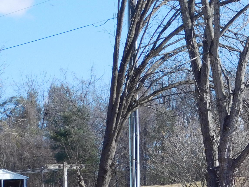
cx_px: 225
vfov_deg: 7.1
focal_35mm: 209
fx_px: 1503
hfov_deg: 9.4
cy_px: 127
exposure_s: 1/640
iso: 125
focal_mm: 14.2
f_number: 4.4
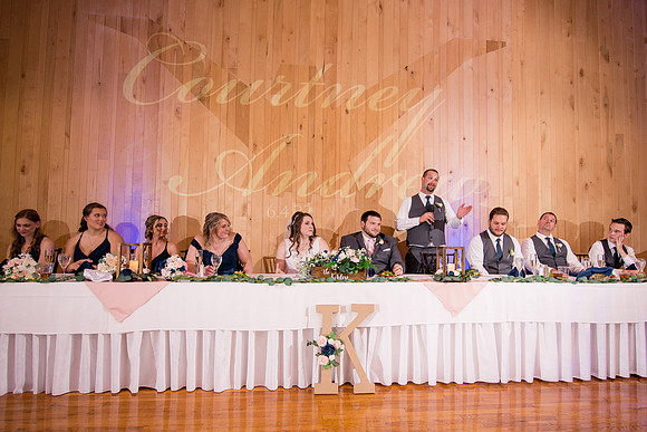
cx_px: 351
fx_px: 396
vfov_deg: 57.2
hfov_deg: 78.3
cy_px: 222
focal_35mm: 22
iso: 1000
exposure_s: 1/200
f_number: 5
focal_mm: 20
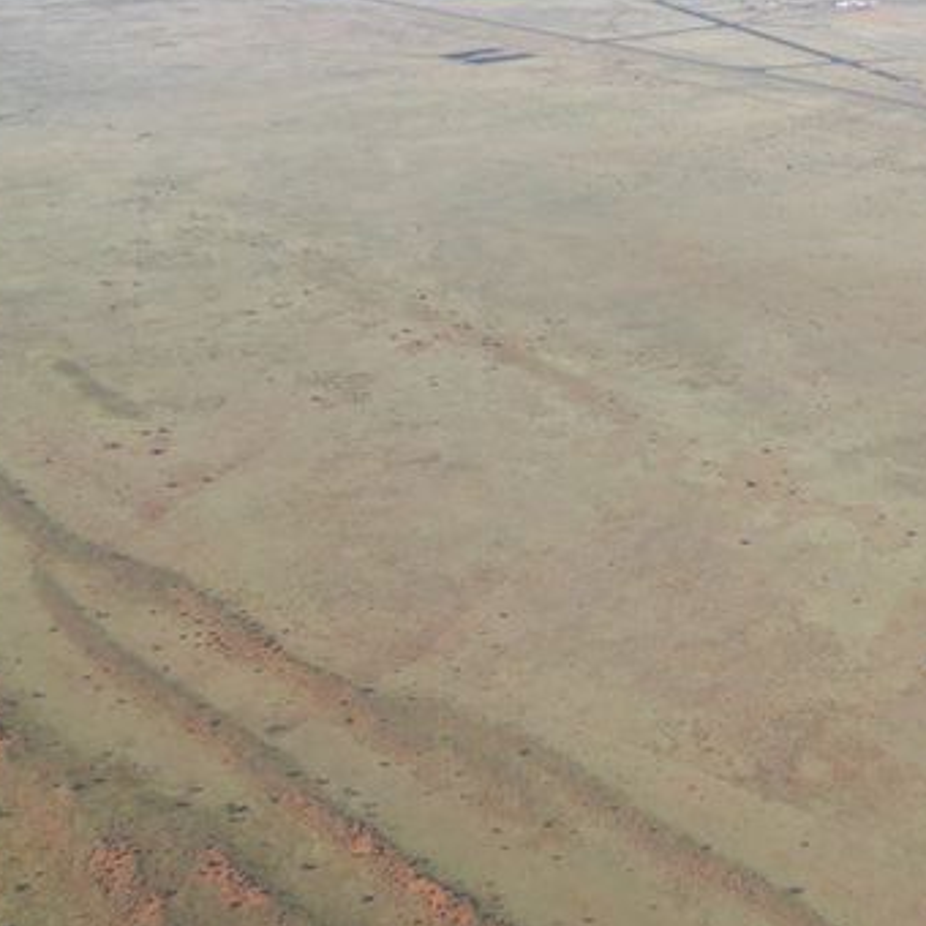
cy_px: 534
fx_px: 1574
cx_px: 831
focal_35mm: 52
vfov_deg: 32.7
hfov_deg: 31.3
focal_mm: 4.3
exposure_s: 1/640
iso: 80
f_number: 3.3
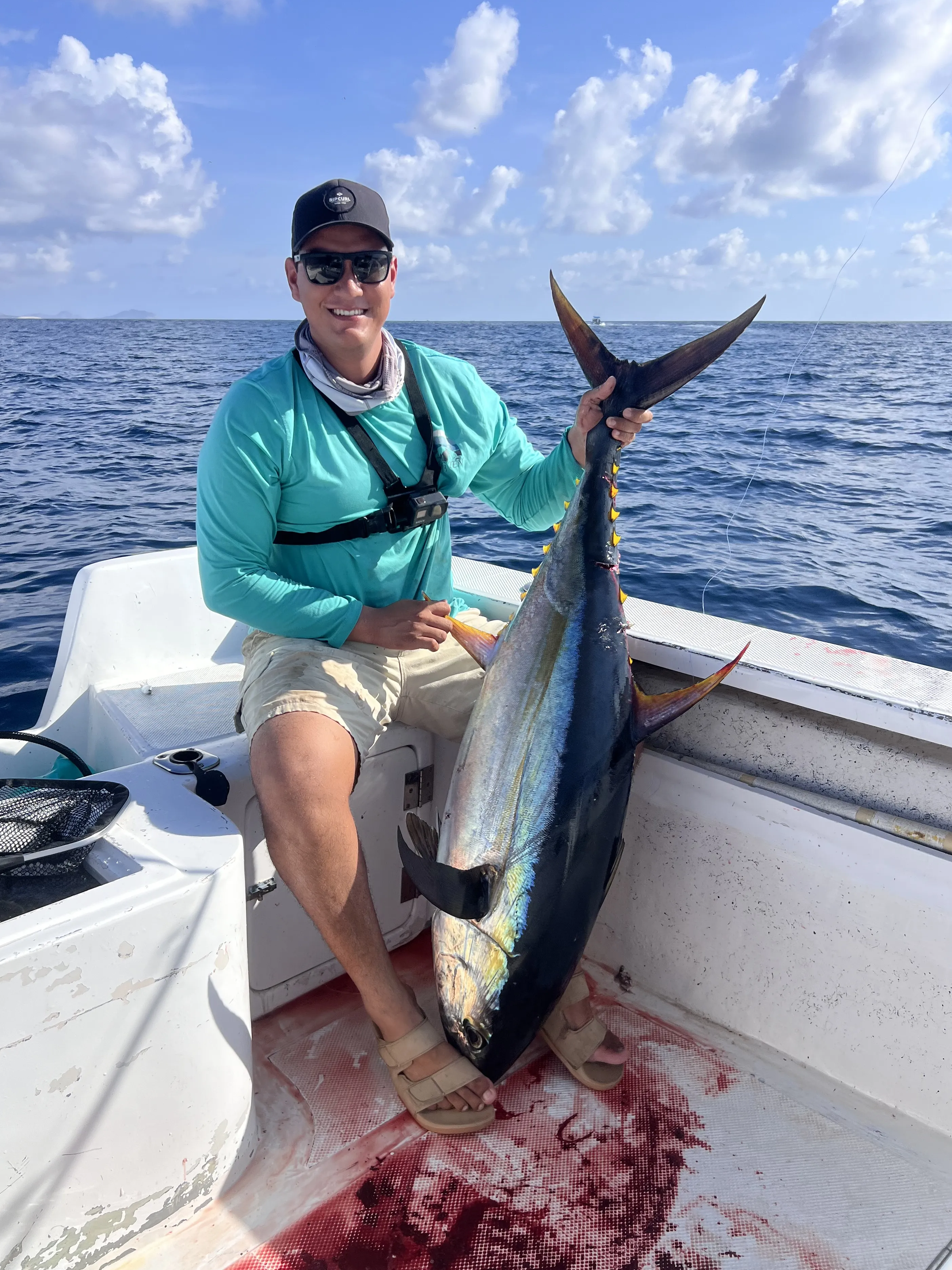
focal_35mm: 28
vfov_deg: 63.4
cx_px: 458
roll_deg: -0.7
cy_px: 621
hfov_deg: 49.7
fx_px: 1027
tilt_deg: -16.6
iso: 50
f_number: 1.5
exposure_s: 1/5076
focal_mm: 5.7
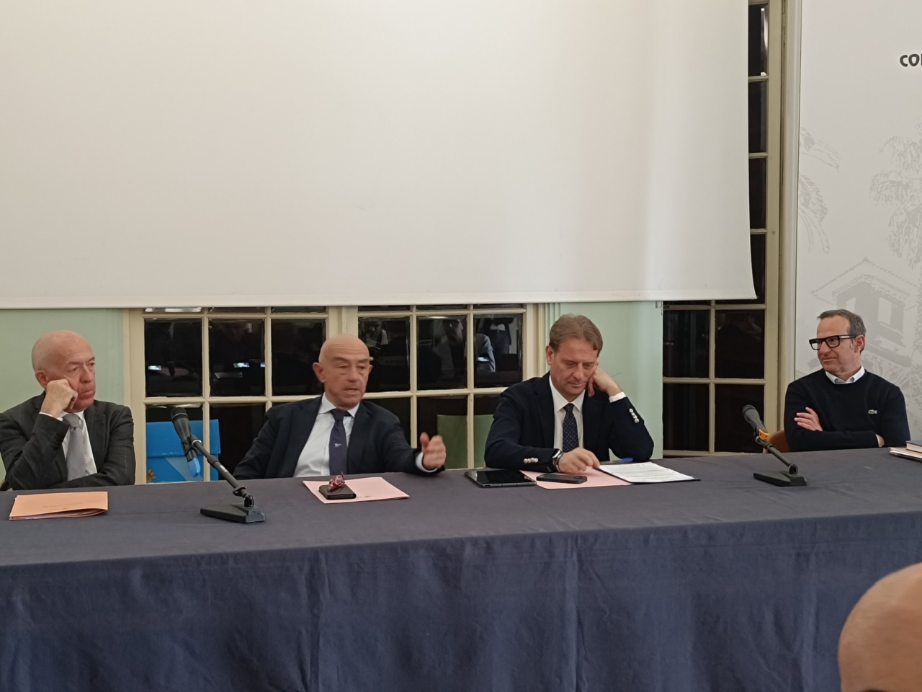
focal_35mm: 24
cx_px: 461
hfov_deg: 71.6
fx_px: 639
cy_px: 346
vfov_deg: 56.8
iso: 1455
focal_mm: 6.14
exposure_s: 1/50
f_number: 1.65
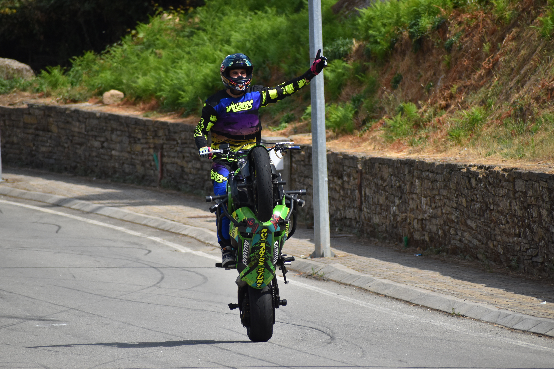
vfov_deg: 3.1
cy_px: 184
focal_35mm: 450
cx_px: 277
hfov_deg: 4.6
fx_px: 6924
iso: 400
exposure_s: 1/1600
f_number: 6.3
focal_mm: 300
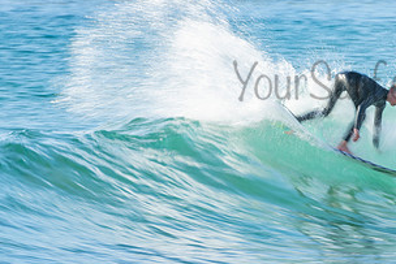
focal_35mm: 1146
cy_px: 70
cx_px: 367
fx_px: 12611
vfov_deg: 1.2
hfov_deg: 1.8
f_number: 16
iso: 100
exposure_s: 1/30
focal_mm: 400
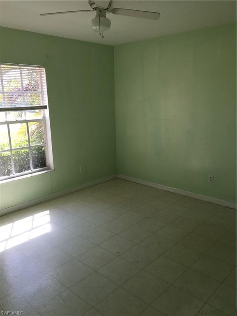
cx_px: 118
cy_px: 158
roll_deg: +2.2
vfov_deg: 61.7
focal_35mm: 29
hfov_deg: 48.2
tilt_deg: -12.9
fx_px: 265
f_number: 2.2
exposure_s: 1/158
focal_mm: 4.15
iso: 25
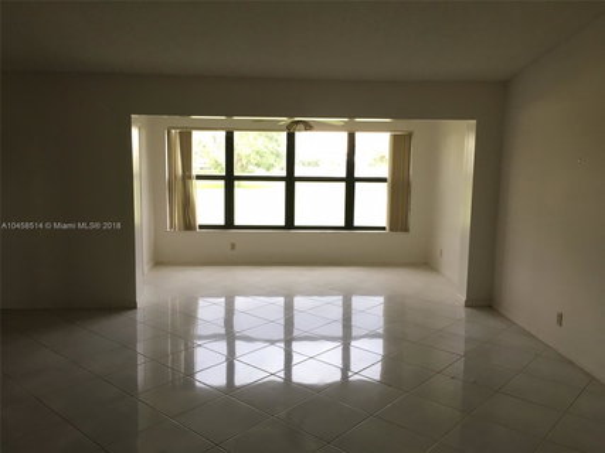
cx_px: 302
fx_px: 507
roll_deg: +0.3
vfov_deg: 48.2
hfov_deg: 61.7
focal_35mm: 29
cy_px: 226
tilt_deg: -5.0
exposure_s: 1/30
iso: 50
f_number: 2.2
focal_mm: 4.15
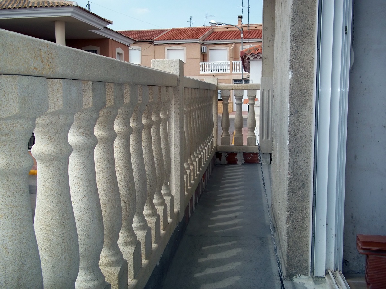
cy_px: 144
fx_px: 401
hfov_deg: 51.4
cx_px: 193
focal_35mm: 36
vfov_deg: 39.7
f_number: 3.1
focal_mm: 6.5
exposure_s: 1/800
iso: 80
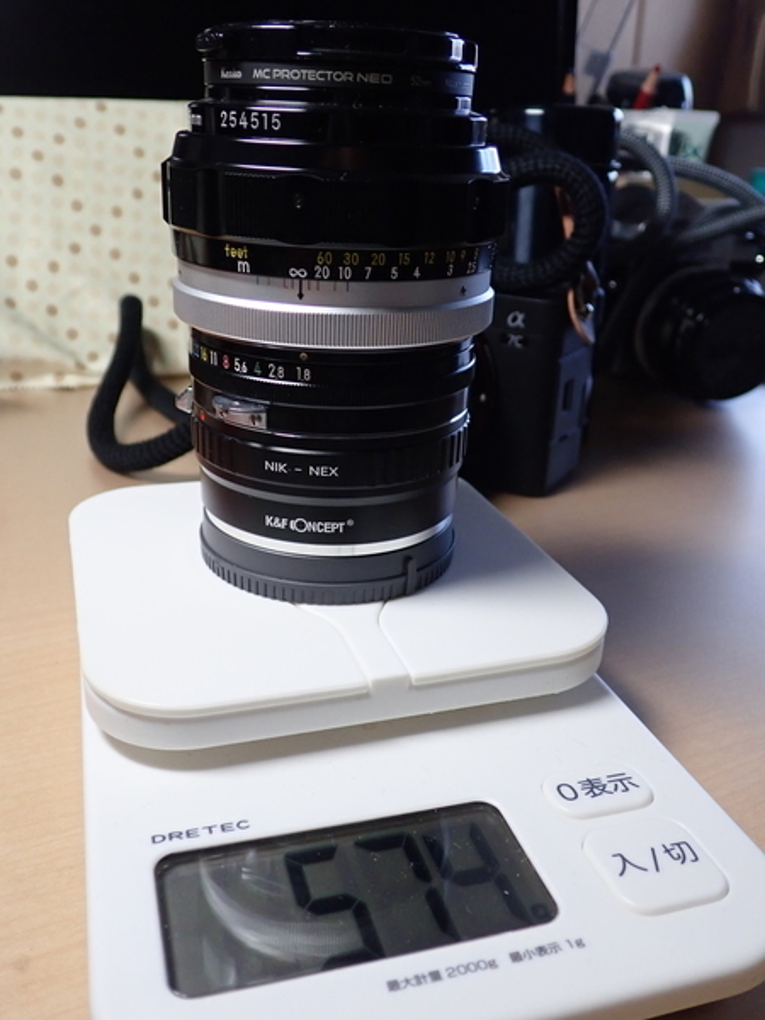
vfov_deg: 56.8
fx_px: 943
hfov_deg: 44.2
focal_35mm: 32
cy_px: 510
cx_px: 382
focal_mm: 5.87
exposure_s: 1/125
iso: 400
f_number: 2.4
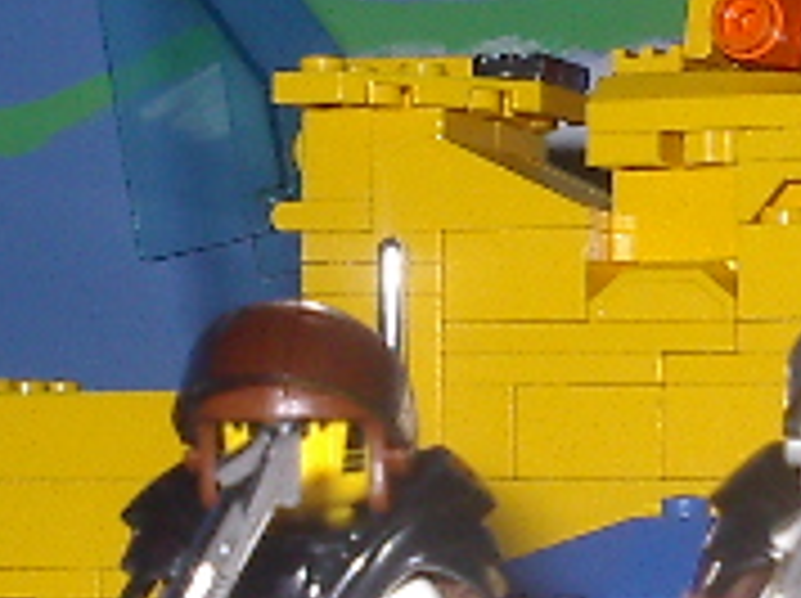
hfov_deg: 14.4
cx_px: 590
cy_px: 274
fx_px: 3166
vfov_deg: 10.8
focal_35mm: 137
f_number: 4.8
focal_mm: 5.8
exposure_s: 1/60
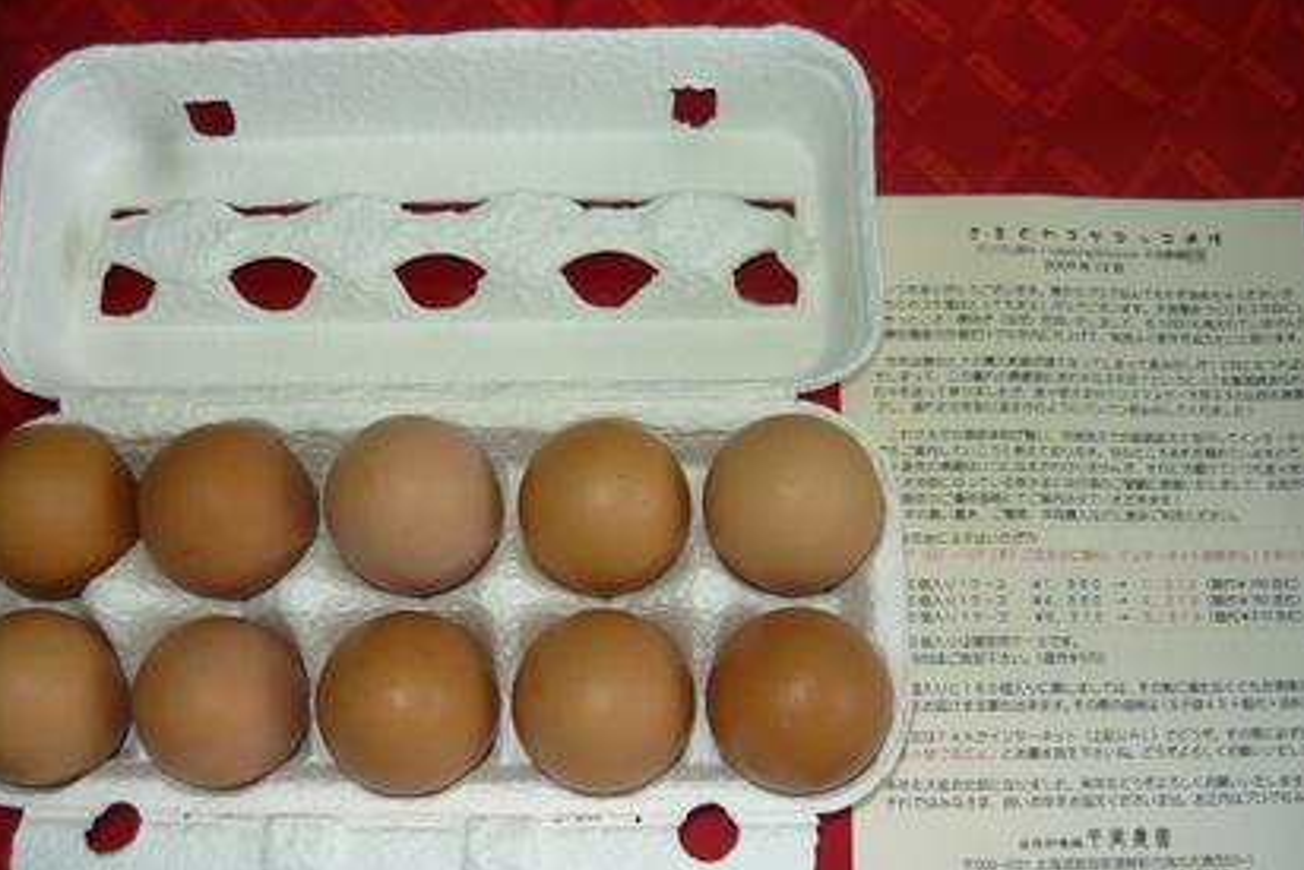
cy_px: 492
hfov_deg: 54.4
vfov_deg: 37.8
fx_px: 1268
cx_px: 649
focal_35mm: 35
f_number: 2.8
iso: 100
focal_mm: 5.5
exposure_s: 1/30
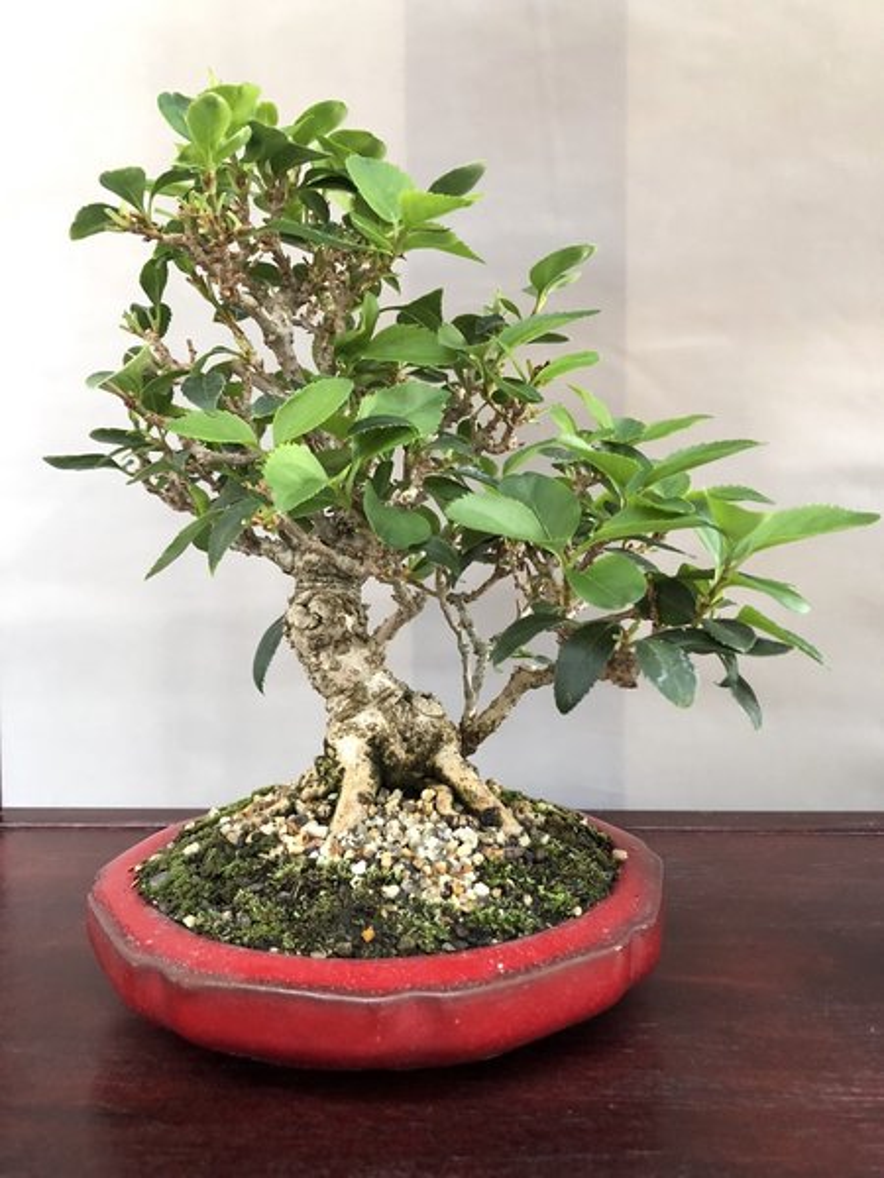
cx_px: 442
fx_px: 953
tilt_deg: -3.0
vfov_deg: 63.4
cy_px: 589
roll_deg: +0.1
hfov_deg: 49.7
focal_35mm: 28
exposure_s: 1/13
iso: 100
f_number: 1.8
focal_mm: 3.99
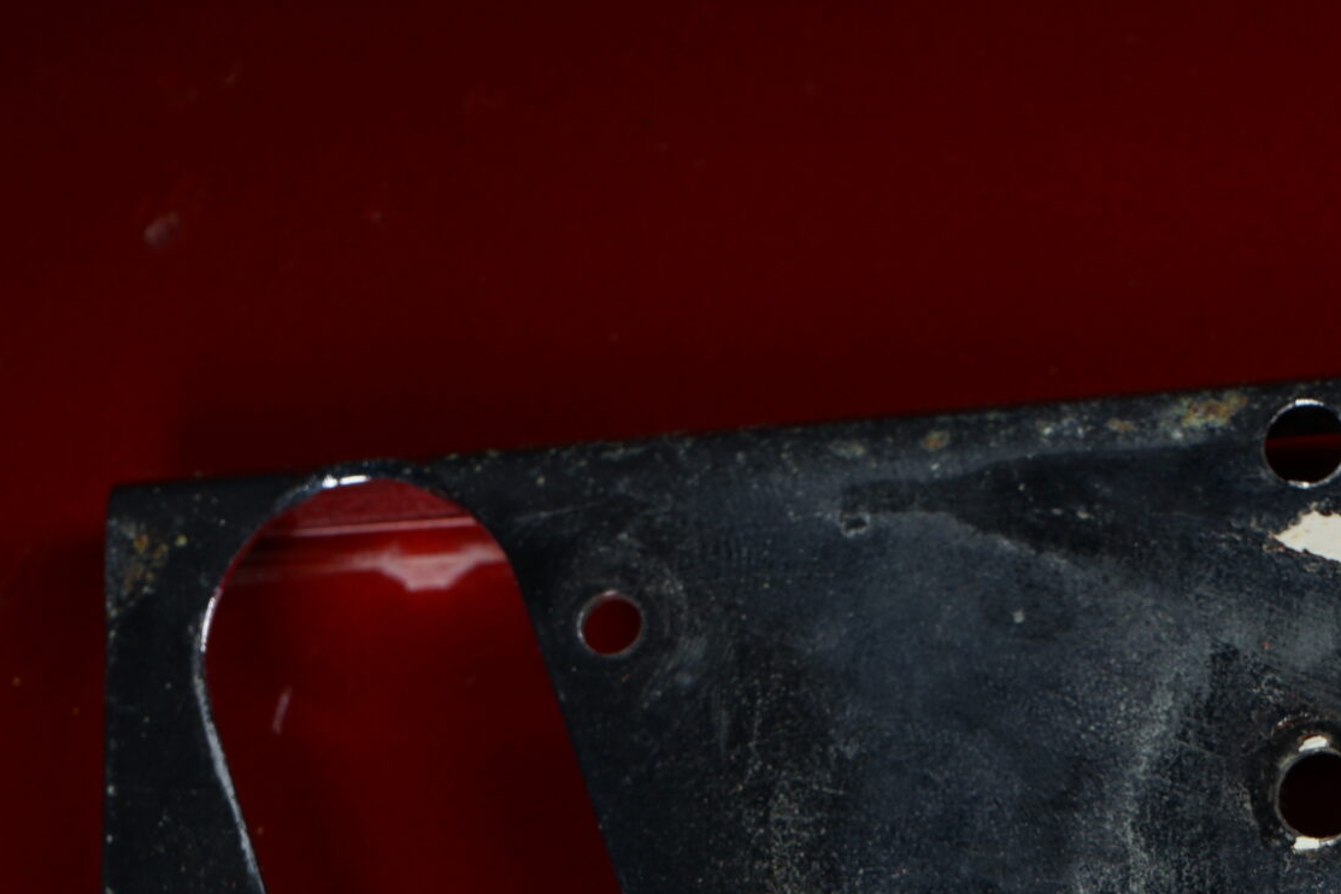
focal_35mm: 161
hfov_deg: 12.7
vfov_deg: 8.5
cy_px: 998
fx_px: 5997
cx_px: 1045
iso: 160
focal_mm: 70
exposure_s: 1/125
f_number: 11
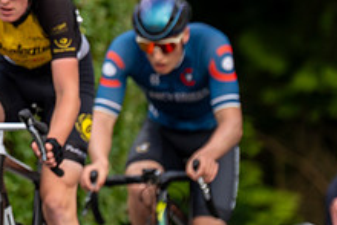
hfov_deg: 3.4
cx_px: -207
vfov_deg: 2.3
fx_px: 5648
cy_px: -83
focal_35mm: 603
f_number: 4
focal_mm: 178
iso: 400
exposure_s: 1/800
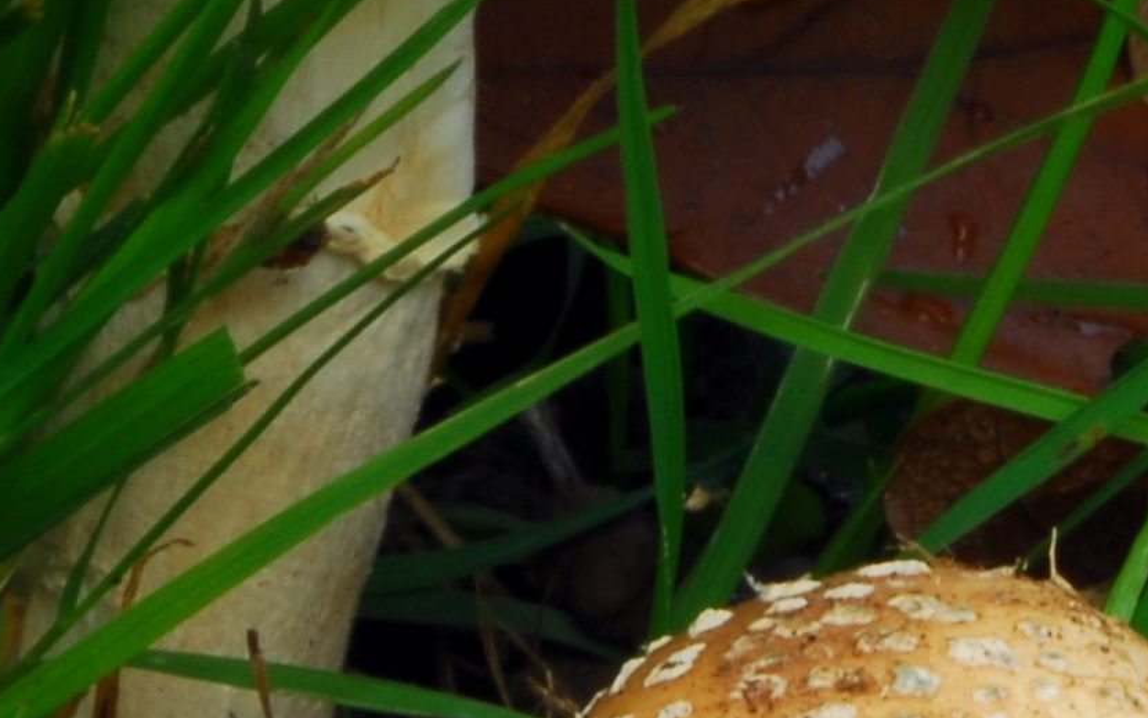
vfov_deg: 1.9
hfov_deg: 3.1
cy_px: 256
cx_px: 465
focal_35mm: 678
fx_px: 21227
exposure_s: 1/4
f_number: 22
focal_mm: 95
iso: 100
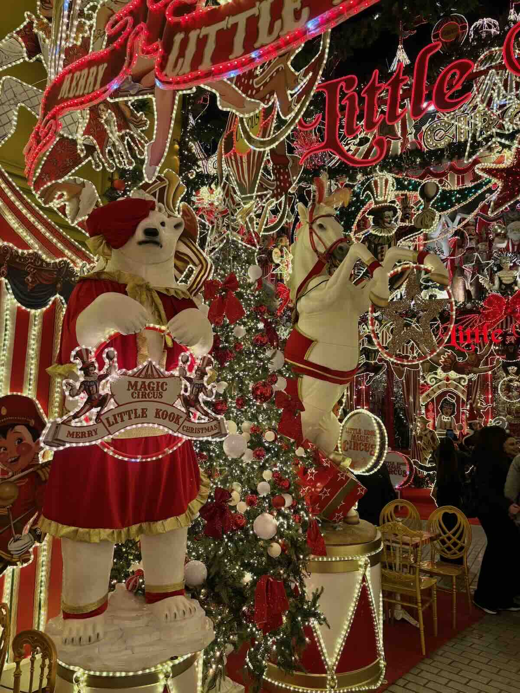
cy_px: 346
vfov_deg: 67.3
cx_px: 260
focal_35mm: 26
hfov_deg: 53.1
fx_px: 521
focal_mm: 5.96
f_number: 1.6
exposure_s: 1/50
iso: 80
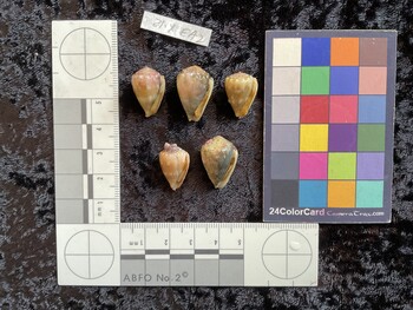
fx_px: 346
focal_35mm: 29
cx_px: 206
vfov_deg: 48.3
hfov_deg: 61.6
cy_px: 155
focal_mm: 3
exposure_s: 1/50
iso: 80
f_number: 1.8
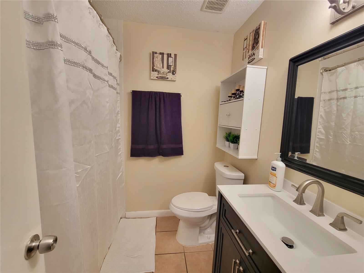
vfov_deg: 89.9
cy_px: 136
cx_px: 182
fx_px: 137
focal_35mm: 13
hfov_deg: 106.2
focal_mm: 2.2
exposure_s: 1/30
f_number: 2.2
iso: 320
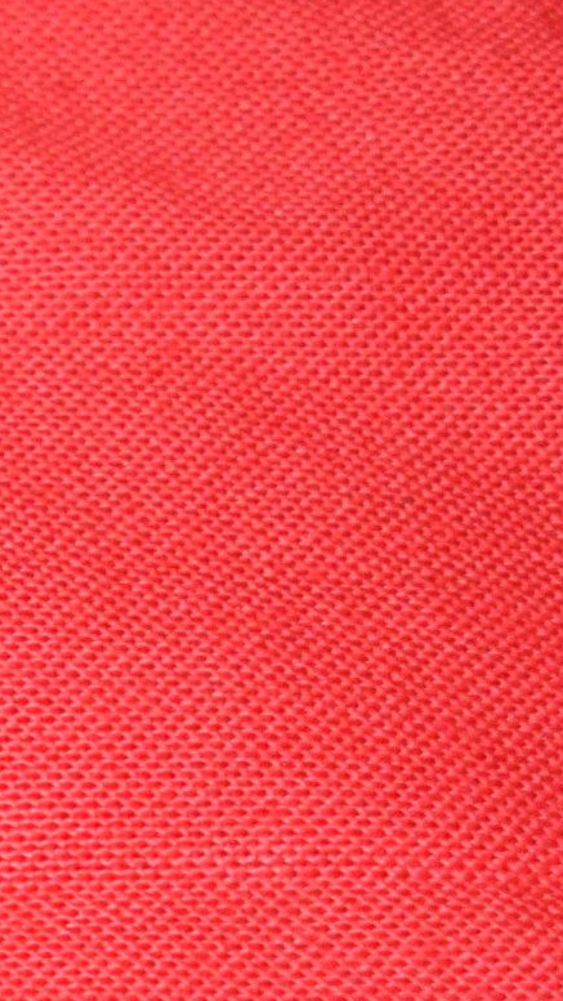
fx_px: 7724
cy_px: 906
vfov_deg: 7.4
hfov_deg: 3.8
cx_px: -2307
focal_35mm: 291
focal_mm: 32
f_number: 5.6
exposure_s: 1/160
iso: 800
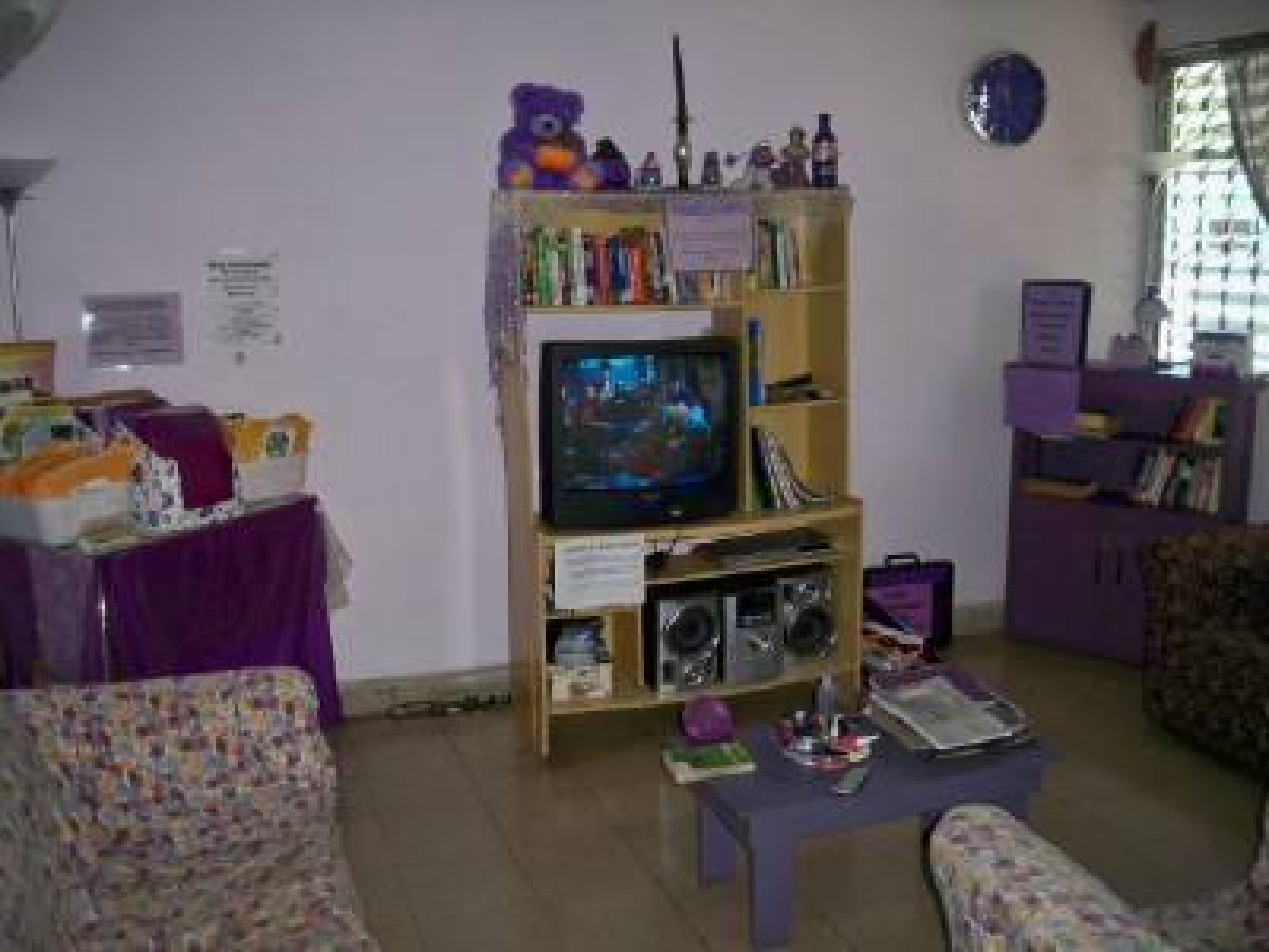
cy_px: 476
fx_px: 1283
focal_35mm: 35
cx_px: 634
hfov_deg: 52.6
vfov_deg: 40.7
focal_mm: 6.3
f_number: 3.1
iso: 200
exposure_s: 1/60
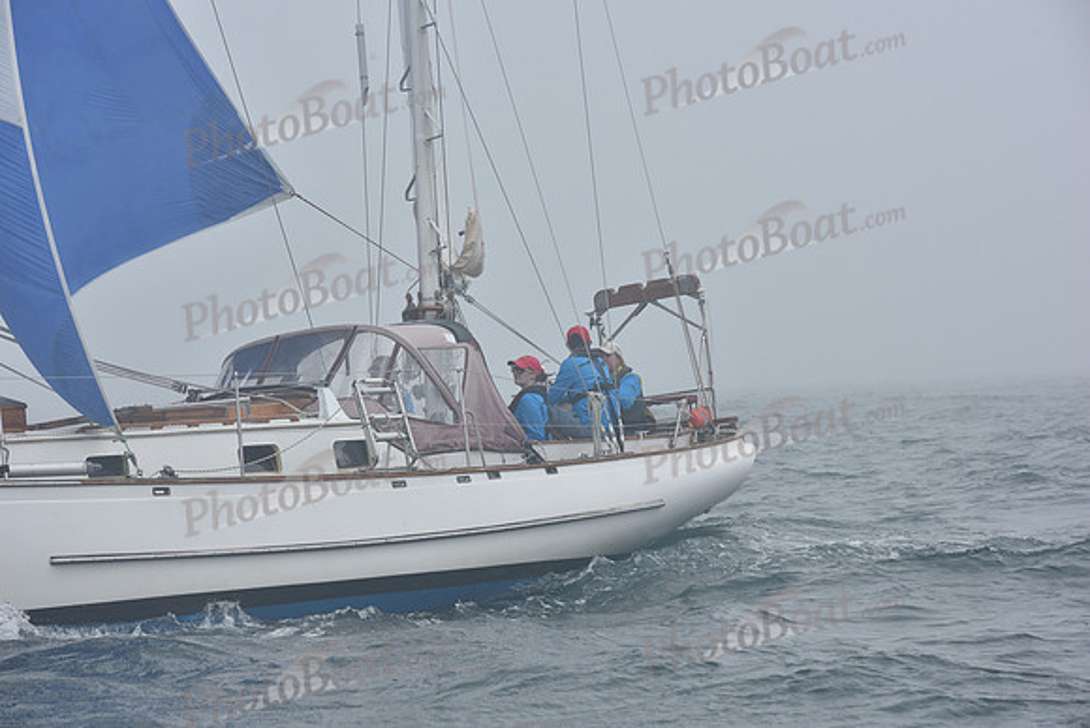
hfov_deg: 15.8
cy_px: 364
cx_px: 545
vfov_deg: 10.6
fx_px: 3937
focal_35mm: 130
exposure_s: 1/800
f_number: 9
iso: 250
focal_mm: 130
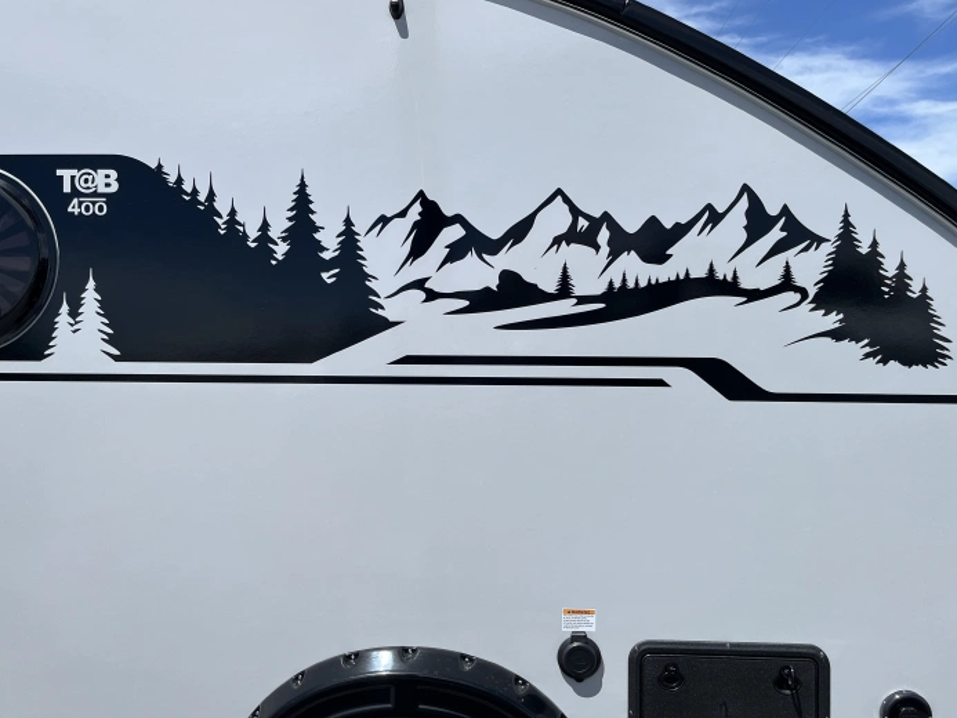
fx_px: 830
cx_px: 486
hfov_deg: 60.0
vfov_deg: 46.8
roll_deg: +2.3
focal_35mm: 30
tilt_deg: -0.6
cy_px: 369
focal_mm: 5.1
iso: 50
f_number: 1.6
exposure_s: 1/5076
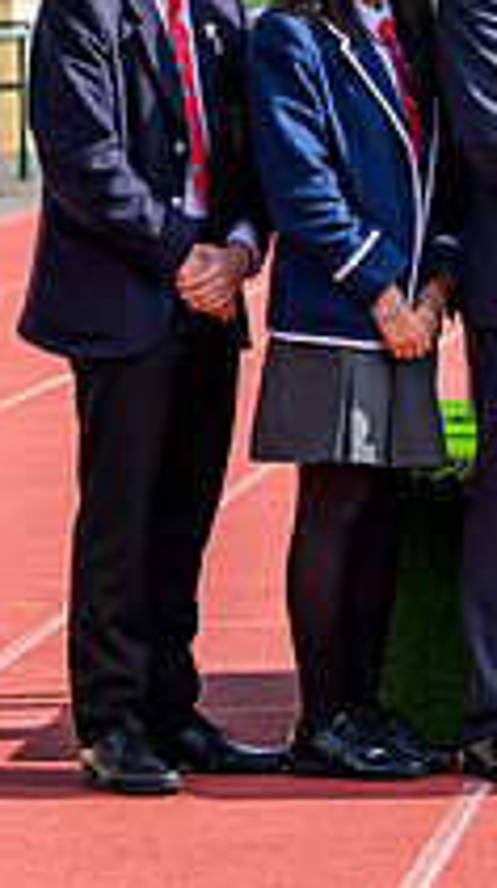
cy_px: 67
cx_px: 1005
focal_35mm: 267
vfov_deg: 8.1
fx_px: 6283
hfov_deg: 4.5
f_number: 3.5
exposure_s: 1/2500
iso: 500
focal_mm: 78
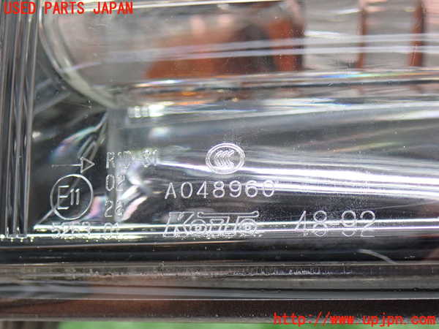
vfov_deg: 18.0
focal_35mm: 82
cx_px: 220
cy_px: 164
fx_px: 1040
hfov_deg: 23.8
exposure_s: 1/80
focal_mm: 14.62
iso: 400
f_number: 4.3
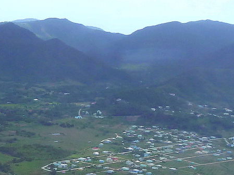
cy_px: 136
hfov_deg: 18.2
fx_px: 723
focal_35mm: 107
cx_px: 46
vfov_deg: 13.8
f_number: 4
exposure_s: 1/400
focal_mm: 4.1
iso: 125
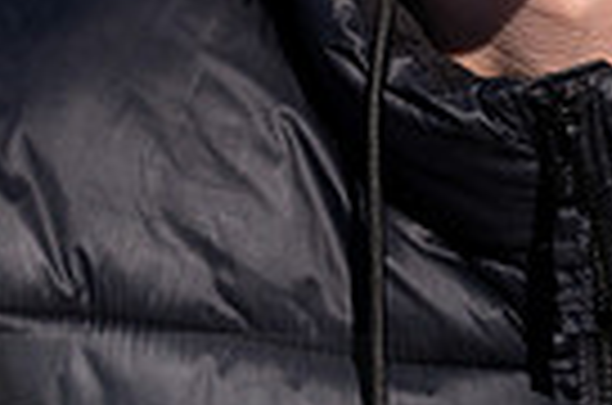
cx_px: 436
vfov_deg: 5.2
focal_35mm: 261
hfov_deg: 7.9
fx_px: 4427
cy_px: -360
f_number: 4
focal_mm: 61
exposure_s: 1/5000
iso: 200
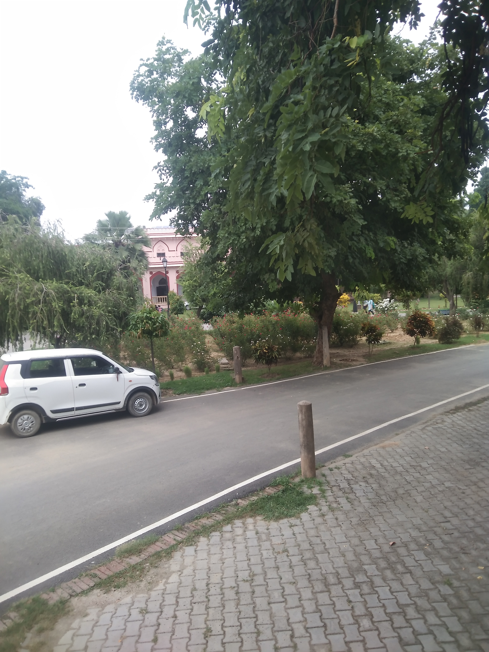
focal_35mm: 30
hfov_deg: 46.8
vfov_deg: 60.0
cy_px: 326
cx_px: 244
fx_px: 565
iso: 50
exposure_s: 1/274
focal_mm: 3.65
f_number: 2.2
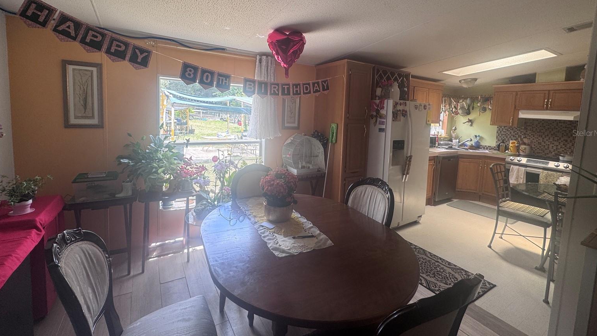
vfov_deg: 66.4
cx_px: 296
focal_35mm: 16
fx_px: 253
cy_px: 133
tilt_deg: -3.8
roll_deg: -1.7
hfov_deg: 99.4
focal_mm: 2.22
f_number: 2.2
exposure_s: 1/99
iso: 50
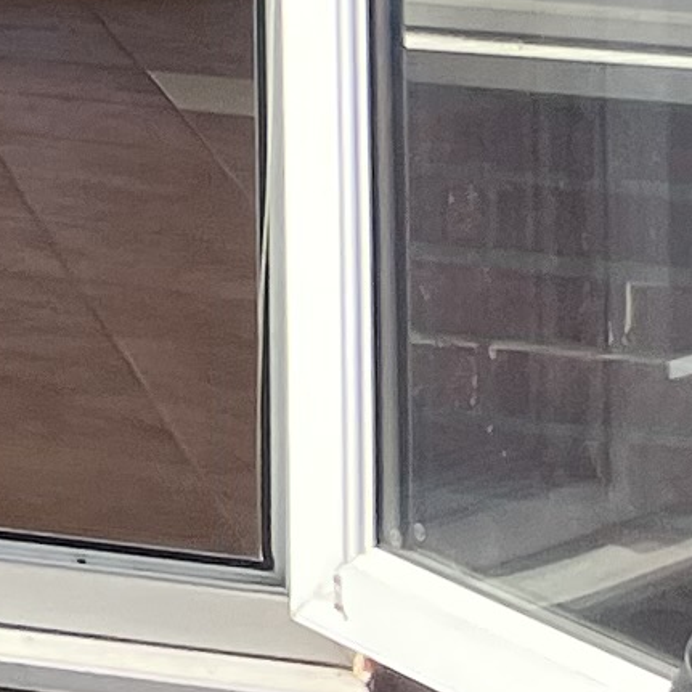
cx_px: -2410
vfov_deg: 7.2
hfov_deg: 6.2
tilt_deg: +5.0
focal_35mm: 215
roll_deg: +0.4
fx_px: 4863
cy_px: -1415
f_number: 1.5
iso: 50
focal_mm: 5.7
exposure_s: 1/2632
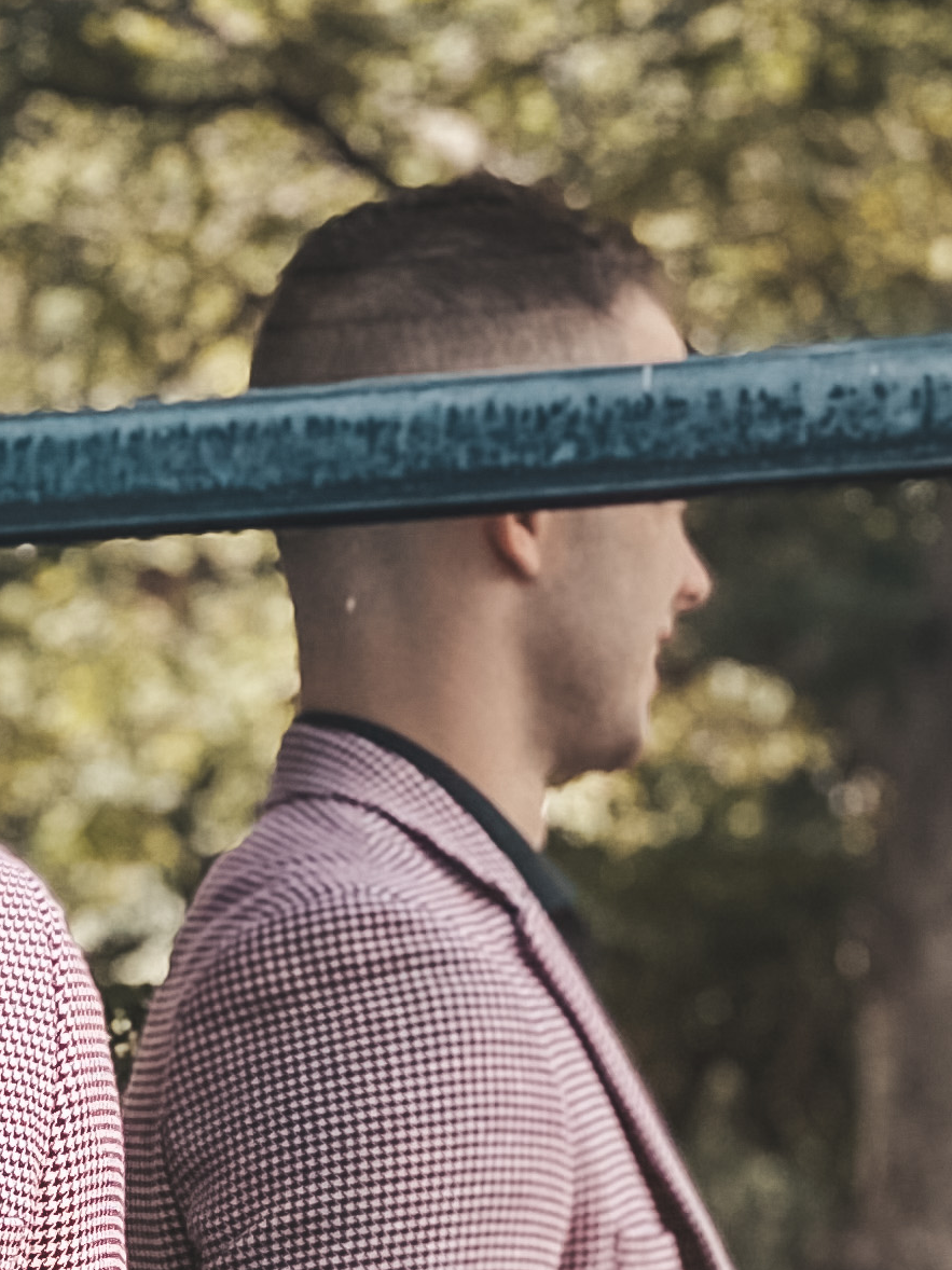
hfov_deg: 8.2
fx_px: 6529
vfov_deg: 10.8
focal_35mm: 178
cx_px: -325
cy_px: 1730
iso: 20
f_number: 2
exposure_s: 1/140
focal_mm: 6
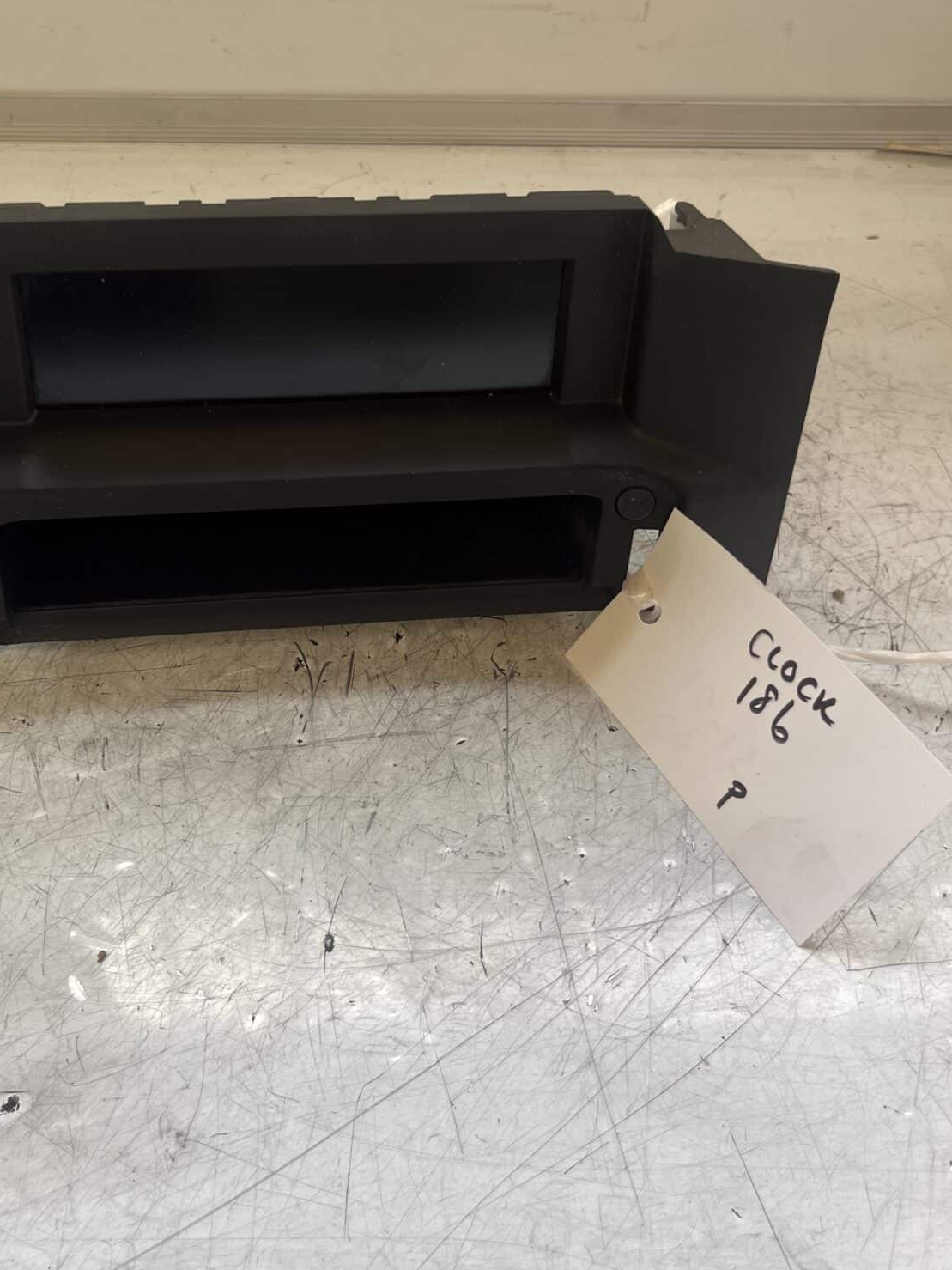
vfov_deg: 51.2
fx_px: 1320
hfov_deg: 39.5
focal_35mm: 36
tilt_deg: -46.5
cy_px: 553
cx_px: 380
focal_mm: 5.1
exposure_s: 1/122
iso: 64
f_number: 1.6
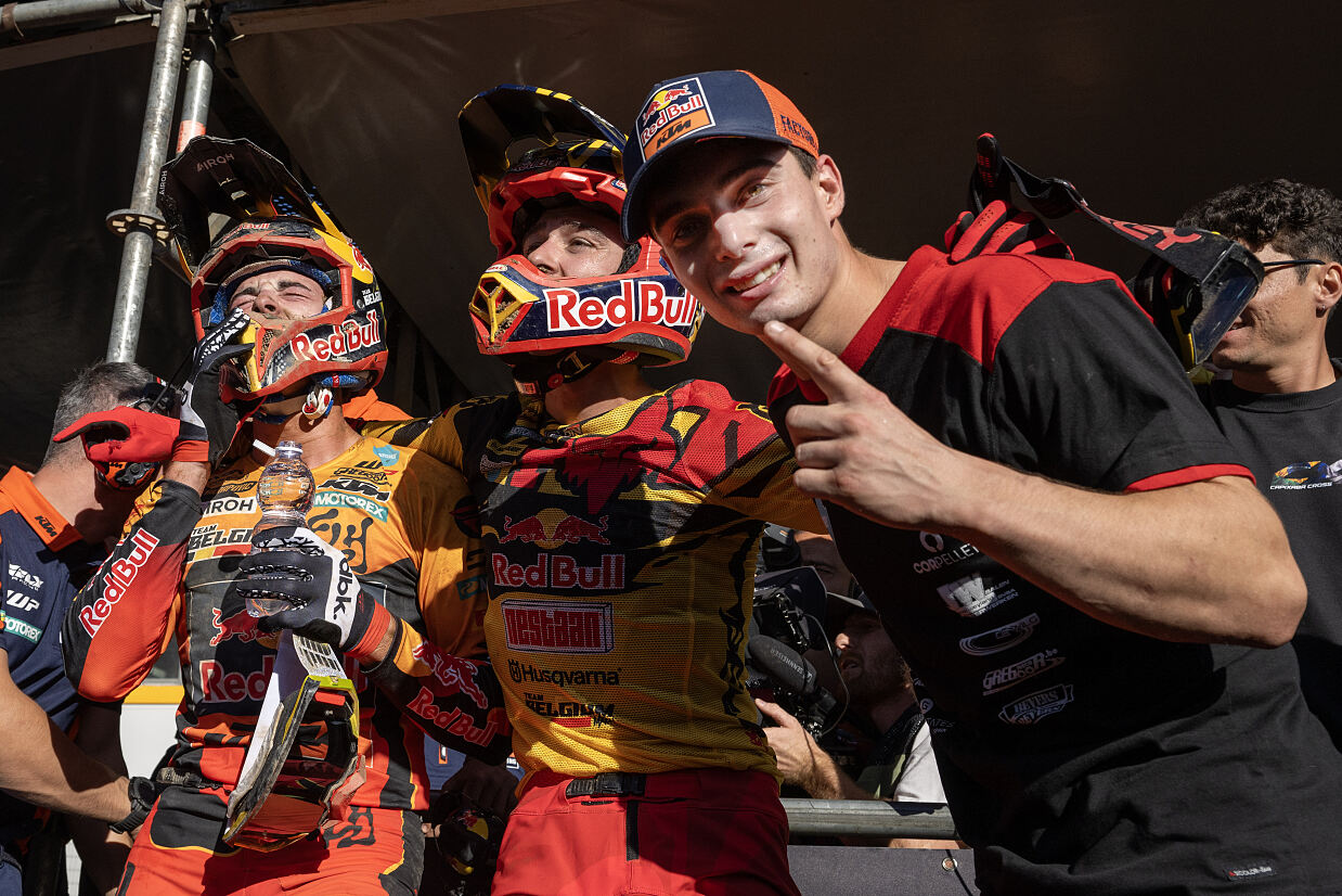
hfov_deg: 78.6
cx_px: 671
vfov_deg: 57.3
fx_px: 820
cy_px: 448
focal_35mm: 22
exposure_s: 1/1600
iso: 200
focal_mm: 22
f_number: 5
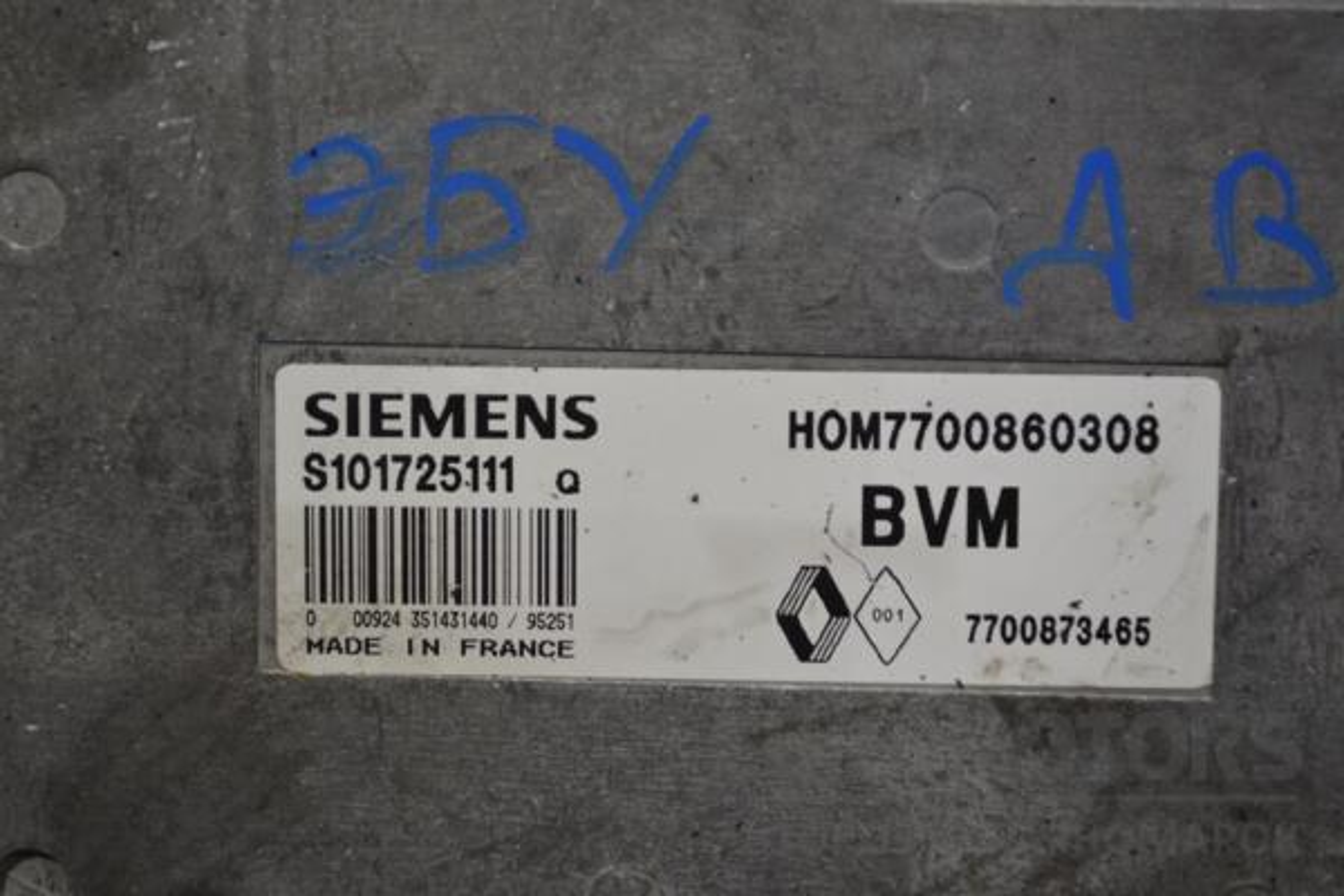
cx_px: 672
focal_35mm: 63
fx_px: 2352
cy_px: 448
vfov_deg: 21.6
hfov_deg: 31.9
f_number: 5.6
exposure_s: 1/125
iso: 360
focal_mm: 42
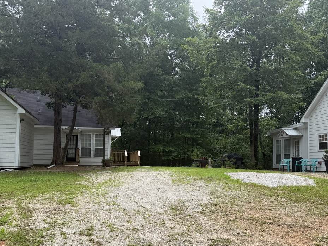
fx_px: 313
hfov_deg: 55.4
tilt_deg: +2.2
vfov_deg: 42.8
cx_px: 164
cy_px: 146
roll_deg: -0.6
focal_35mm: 33
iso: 80
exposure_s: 1/2110
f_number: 1.78
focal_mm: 6.76
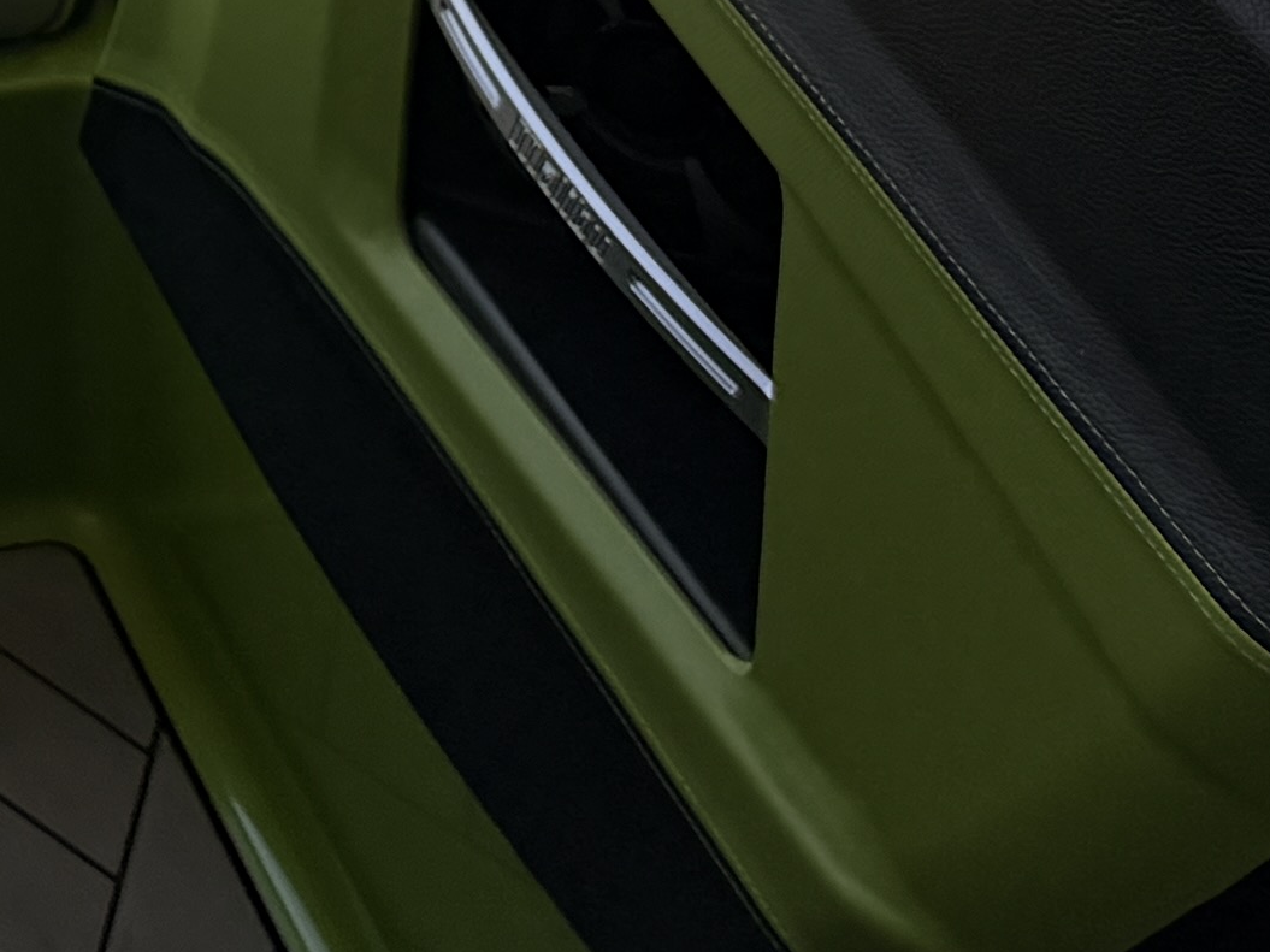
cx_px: -667
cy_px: -989
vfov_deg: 10.4
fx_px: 4769
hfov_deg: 14.1
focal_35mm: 130
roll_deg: -0.7
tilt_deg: -23.2
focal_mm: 6.76
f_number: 1.78
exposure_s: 1/6711
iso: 80
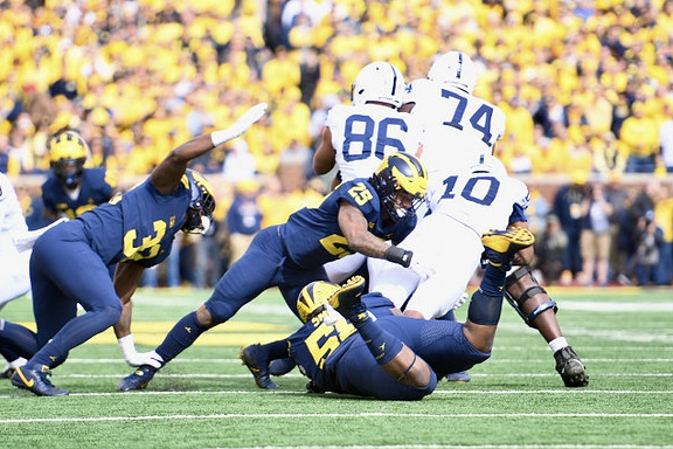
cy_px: 224
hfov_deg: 6.8
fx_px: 5645
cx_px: 335
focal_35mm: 302
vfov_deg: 4.6
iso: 320
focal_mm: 200
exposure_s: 1/1250
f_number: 2.8
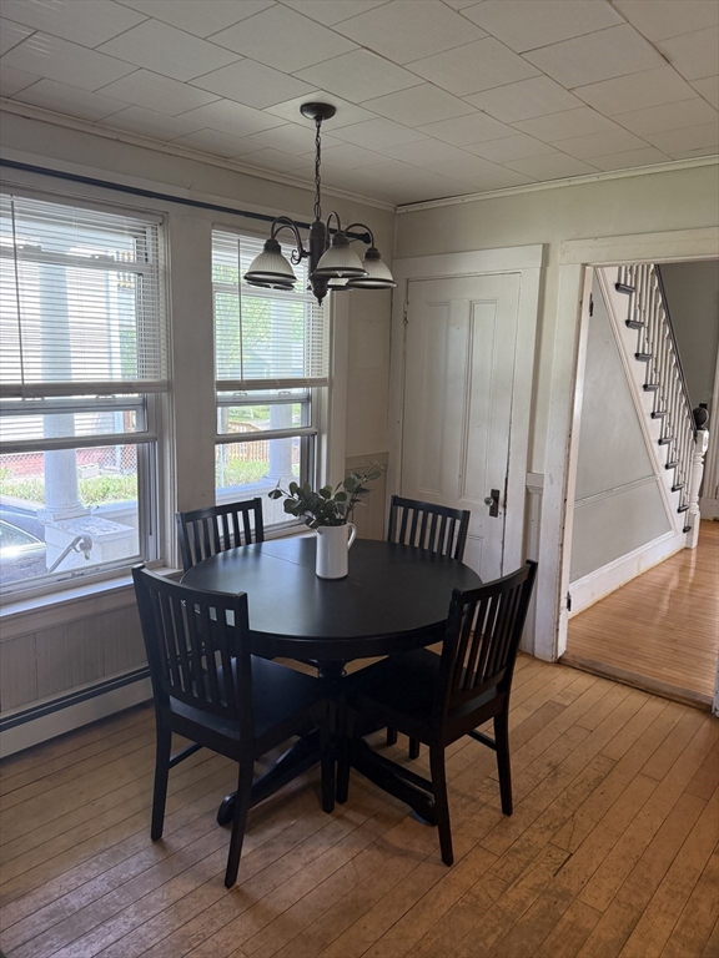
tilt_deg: -10.1
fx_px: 665
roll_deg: +0.1
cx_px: 360
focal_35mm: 24
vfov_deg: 71.6
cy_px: 479
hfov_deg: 56.8
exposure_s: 1/149
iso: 200
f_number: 1.78
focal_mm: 6.76
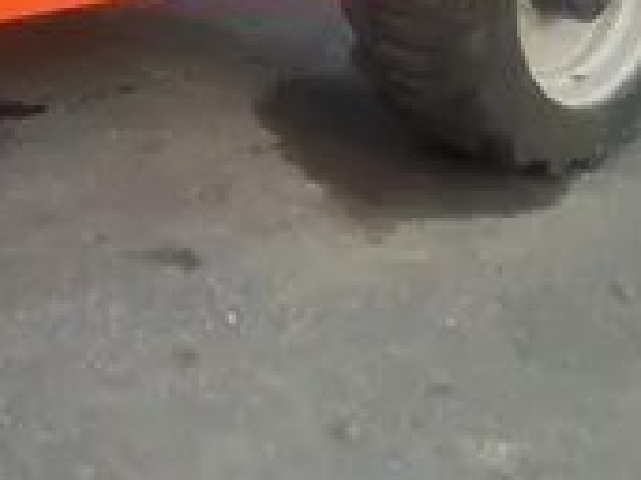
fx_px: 1665
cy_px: -268
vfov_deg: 15.0
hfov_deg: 19.1
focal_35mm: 90
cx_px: -326
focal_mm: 3.99
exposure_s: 1/121
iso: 80
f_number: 1.8
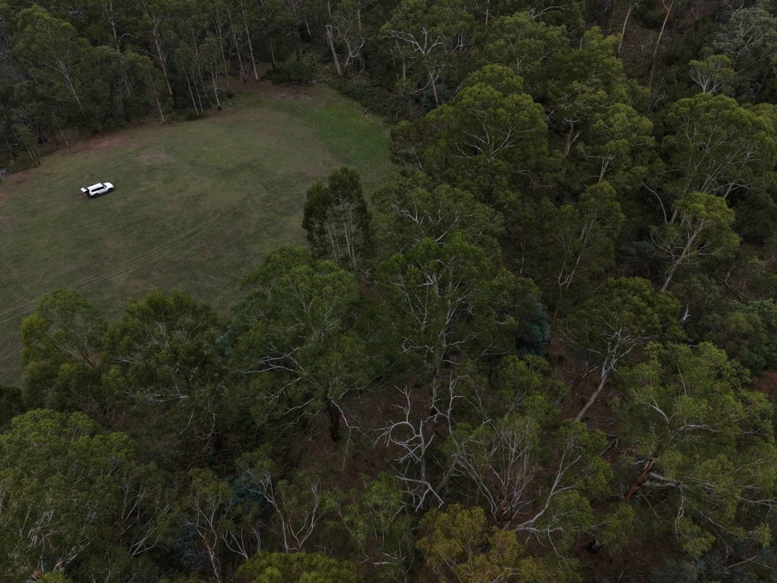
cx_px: 388
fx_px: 539
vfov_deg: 56.8
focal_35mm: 24
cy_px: 292
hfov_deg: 71.6
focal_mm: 8.67
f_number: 1.8
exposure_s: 1/2000
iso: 200
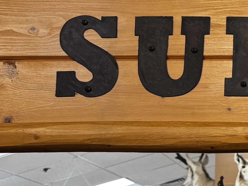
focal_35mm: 94
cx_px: 402
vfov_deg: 15.5
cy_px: 170
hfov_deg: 17.9
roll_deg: +1.2
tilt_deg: +10.1
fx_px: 674
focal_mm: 6.76
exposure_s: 1/60
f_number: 1.78
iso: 125
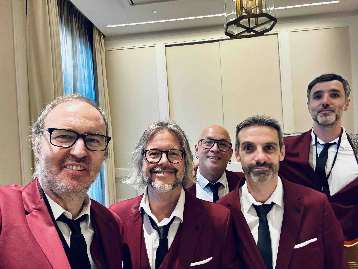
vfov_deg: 58.9
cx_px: 179
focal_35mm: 23
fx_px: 238
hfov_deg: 73.9
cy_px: 134
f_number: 1.9
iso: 250
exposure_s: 1/50
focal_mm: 2.69
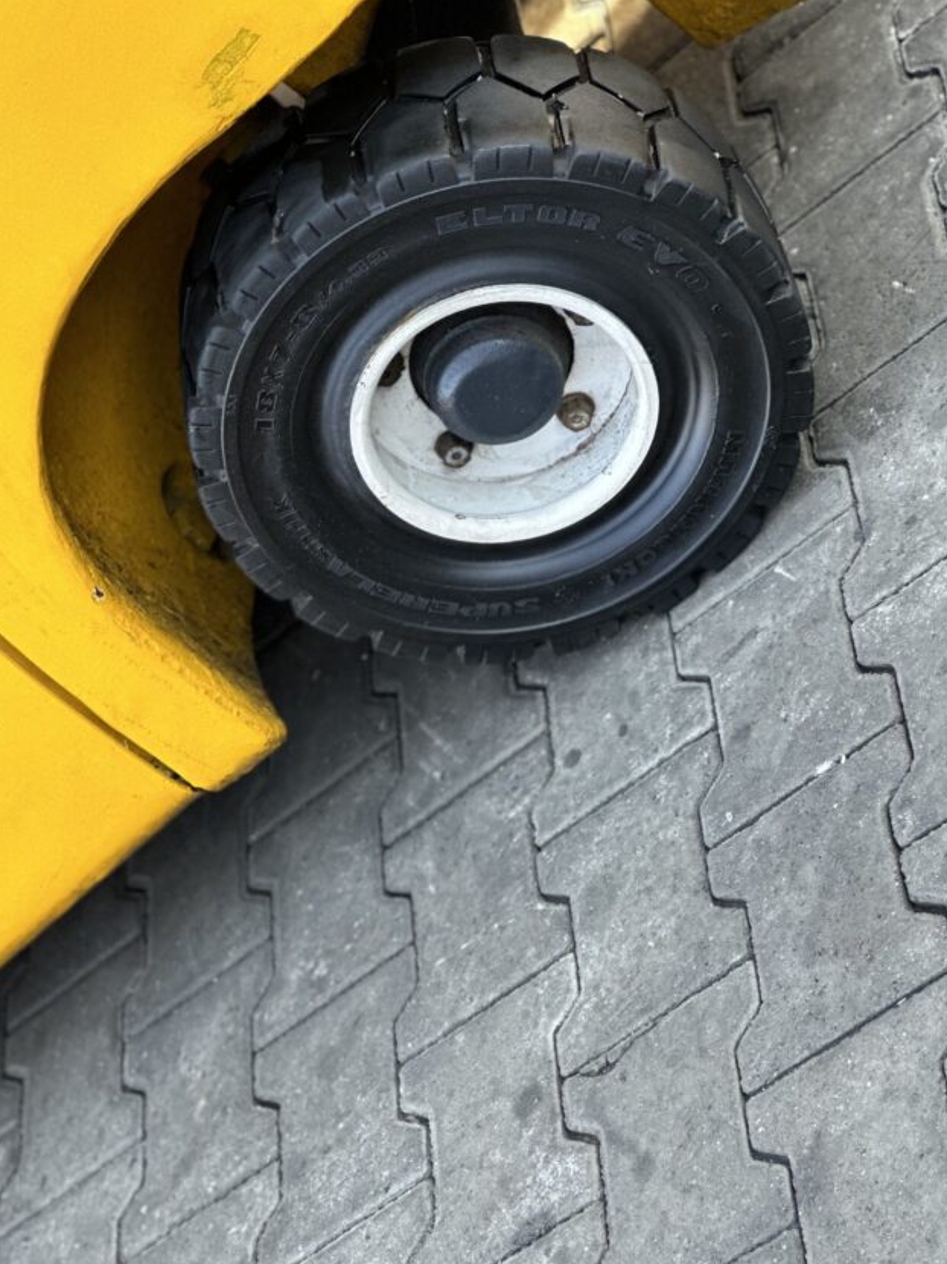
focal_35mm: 95
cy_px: 644
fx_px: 3467
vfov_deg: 20.7
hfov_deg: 15.6
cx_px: 515
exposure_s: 1/121
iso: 160
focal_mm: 9
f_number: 2.8
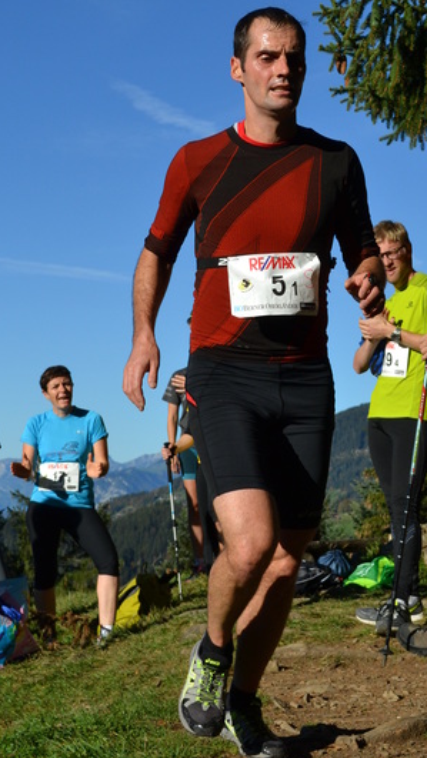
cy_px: 319
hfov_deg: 15.5
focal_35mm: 78
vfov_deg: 27.2
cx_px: 319
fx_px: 1564
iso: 400
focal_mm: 35
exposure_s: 1/2000
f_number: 6.3
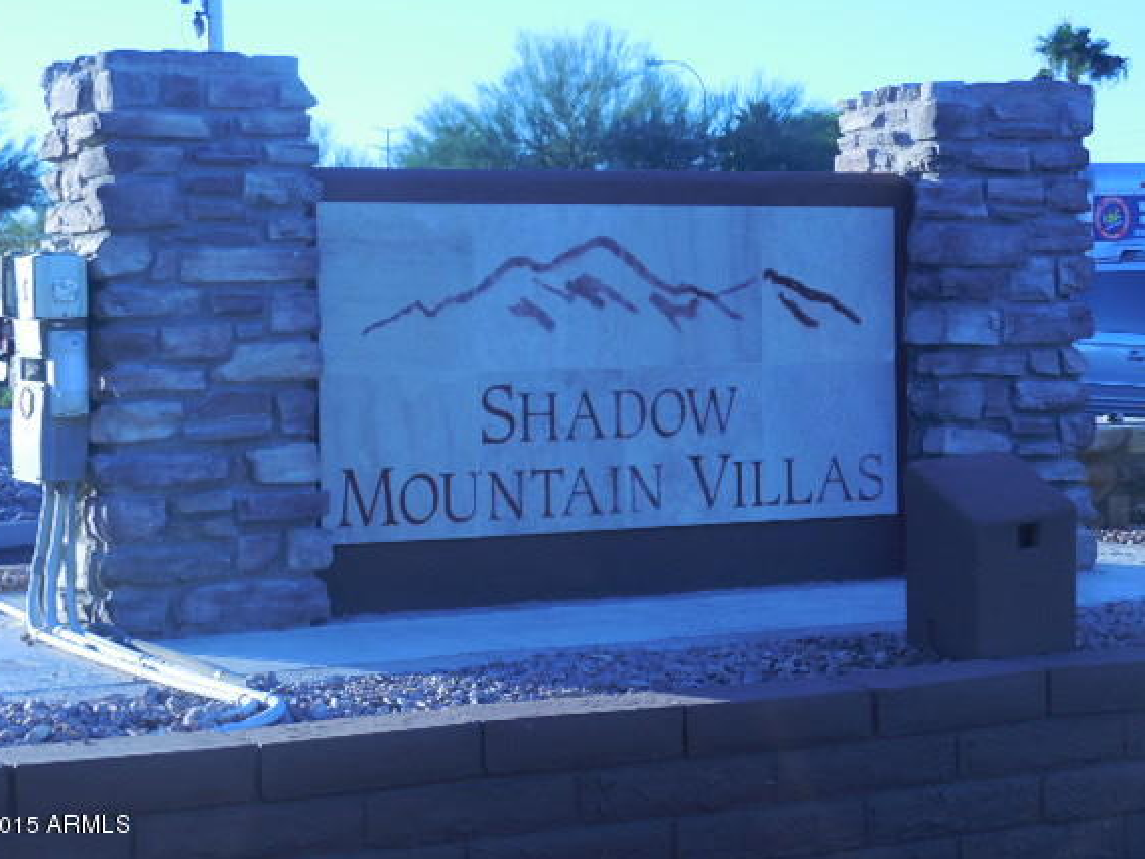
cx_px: 617
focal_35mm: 80
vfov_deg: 18.4
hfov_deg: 24.4
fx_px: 2646
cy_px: 381
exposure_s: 1/320
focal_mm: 12.6
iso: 125
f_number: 4.4
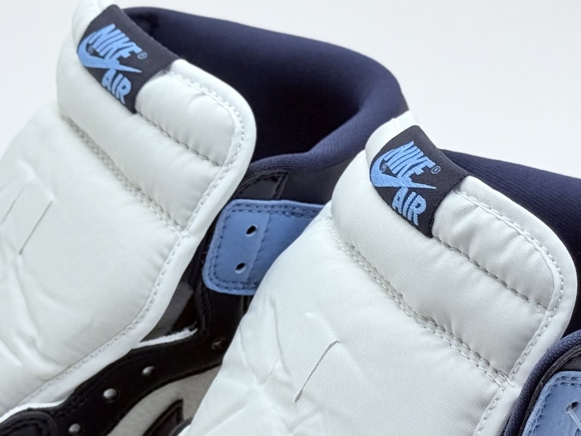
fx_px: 806
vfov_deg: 30.3
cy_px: 218
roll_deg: +1.5
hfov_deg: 39.7
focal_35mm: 48
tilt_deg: -27.4
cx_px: 290
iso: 64
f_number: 1.78
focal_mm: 6.76
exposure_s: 1/636
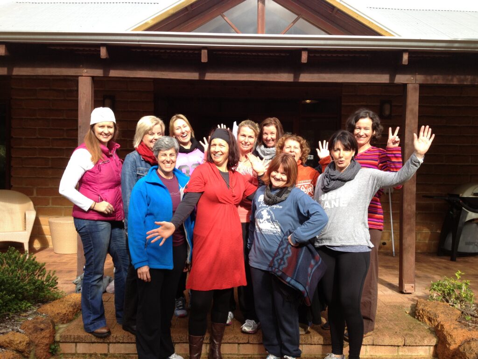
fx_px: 483
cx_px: 239
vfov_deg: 40.7
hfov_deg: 52.6
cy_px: 180
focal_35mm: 35
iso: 50
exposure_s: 1/552
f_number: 2.4
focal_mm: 4.28
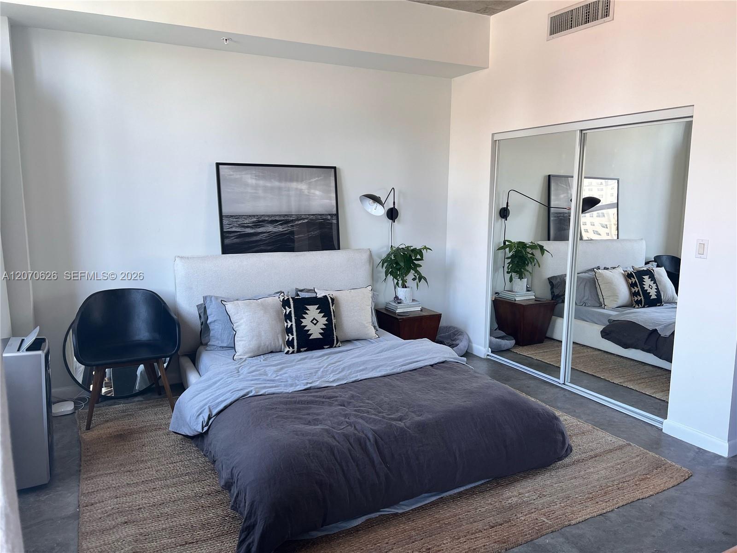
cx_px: 368
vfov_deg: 53.1
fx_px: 554
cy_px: 276
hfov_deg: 67.3
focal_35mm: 26
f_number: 1.5
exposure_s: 1/121
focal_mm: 5.7
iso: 80
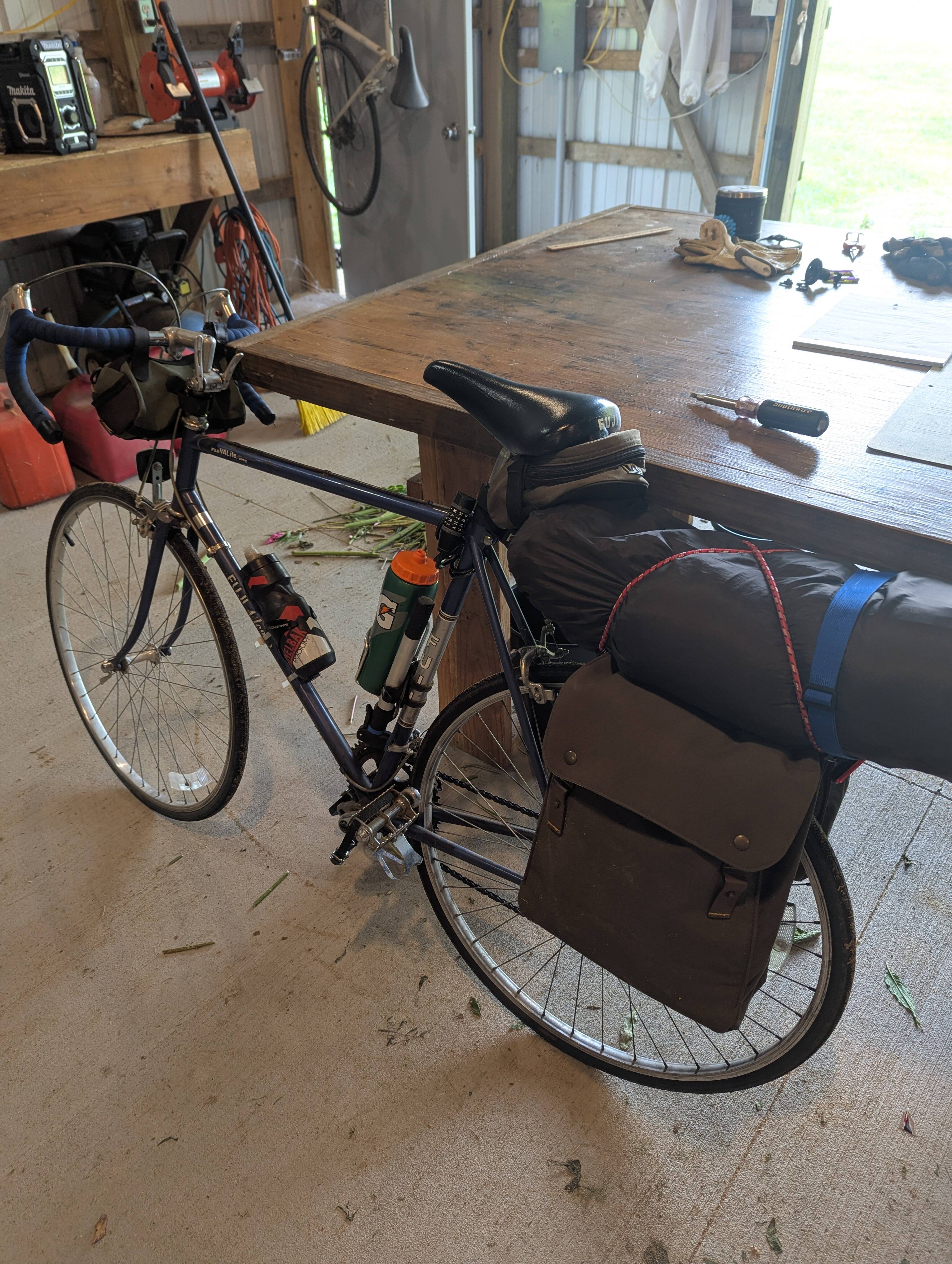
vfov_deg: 71.5
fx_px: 878
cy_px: 632
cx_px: 476
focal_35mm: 24
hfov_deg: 56.9
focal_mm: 6.81
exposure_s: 1/32.4
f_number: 1.85
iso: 68
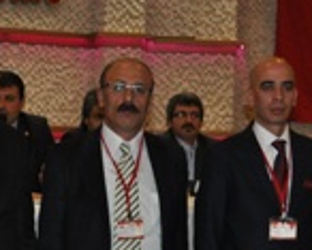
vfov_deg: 15.8
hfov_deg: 20.1
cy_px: 263
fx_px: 878
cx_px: 100
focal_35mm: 95
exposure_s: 1/60
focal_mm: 22
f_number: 4
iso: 800
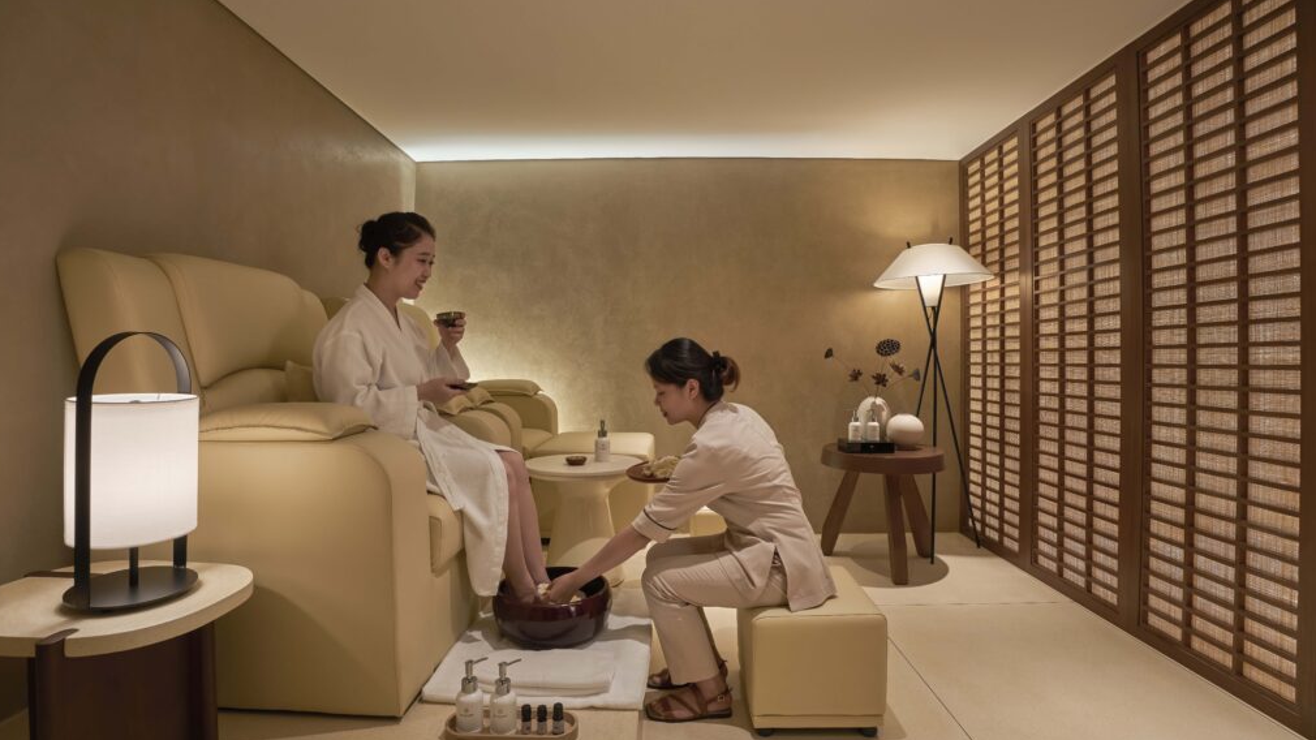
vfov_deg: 63.9
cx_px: 655
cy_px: 356
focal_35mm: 17
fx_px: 593
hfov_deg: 95.9
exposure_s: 1/10
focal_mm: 16
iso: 250
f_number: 7.1
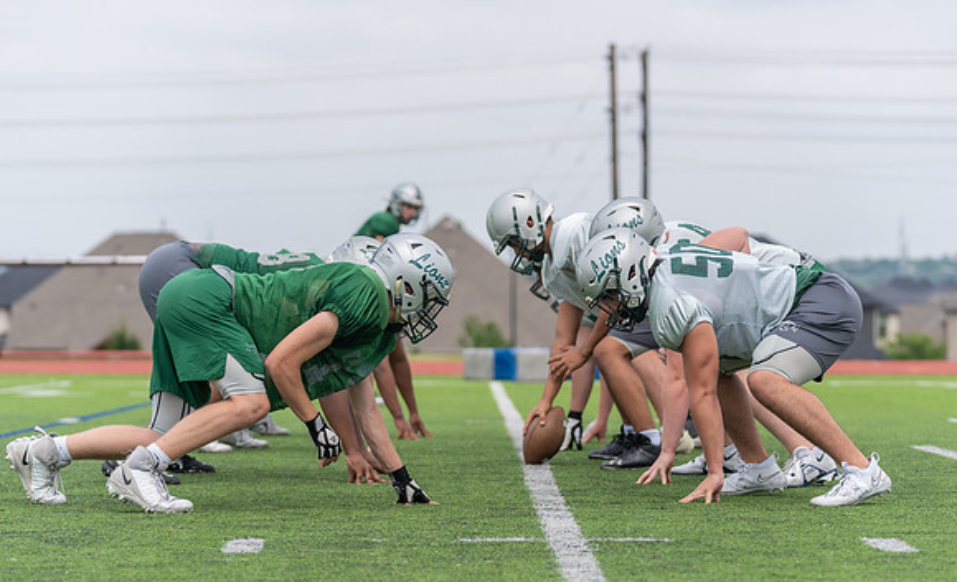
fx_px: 3787
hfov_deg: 14.4
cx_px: 495
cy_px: 373
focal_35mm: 146
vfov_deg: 8.8
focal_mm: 119
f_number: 3.5
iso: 160
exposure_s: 1/1250
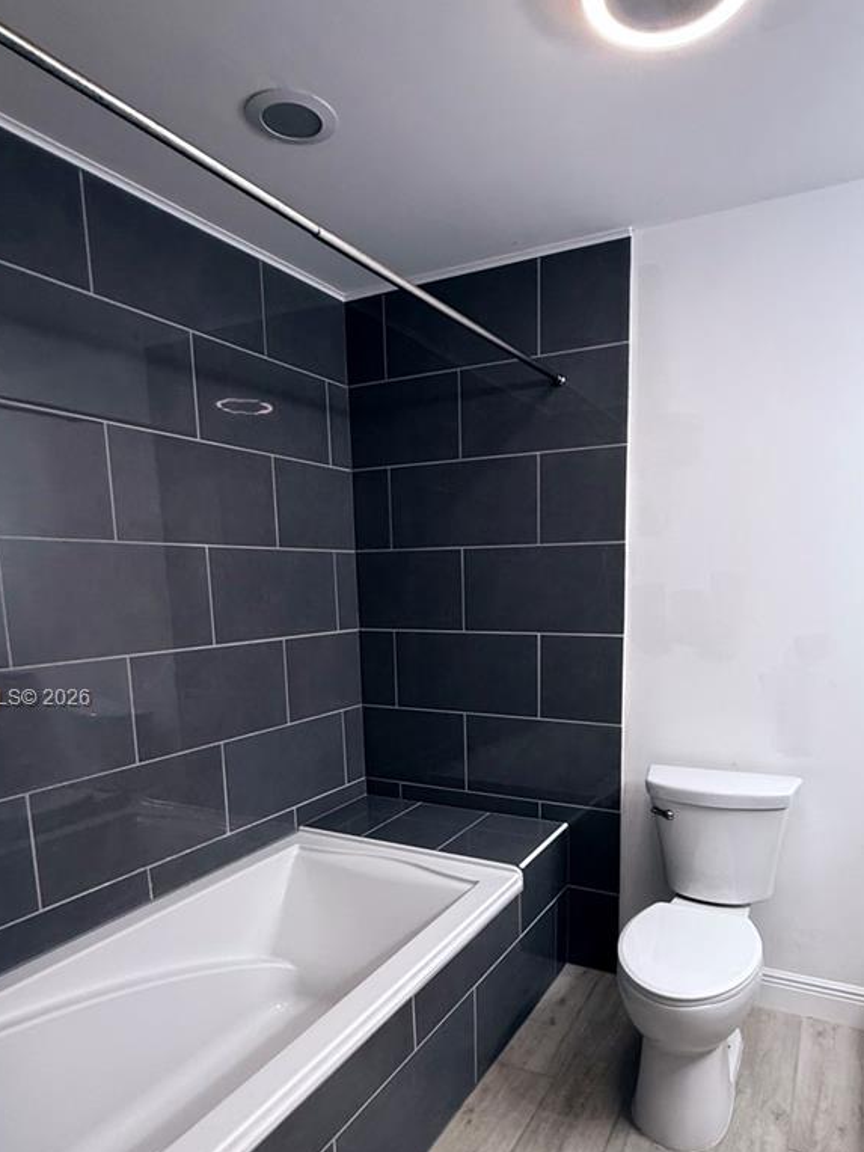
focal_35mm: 22
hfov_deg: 60.9
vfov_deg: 75.4
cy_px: 700
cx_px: 490
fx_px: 732
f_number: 2.2
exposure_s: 1/60
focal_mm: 2.22
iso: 200
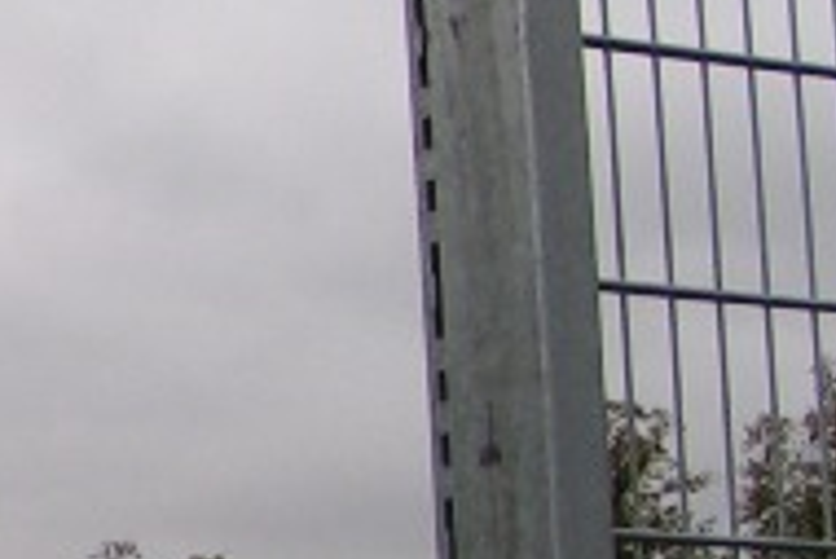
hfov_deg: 11.4
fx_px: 3858
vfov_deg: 8.3
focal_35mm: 166
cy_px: 453
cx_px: -717
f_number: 4.5
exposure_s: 1/160
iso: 50
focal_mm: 5.8
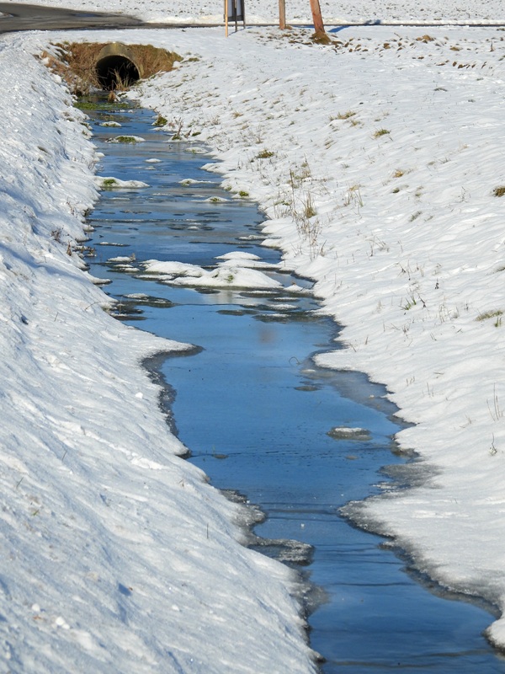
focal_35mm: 200
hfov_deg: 7.4
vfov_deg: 9.9
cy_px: 337
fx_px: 3890
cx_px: 252
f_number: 4.5
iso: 100
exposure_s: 1/2000
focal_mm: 35.7
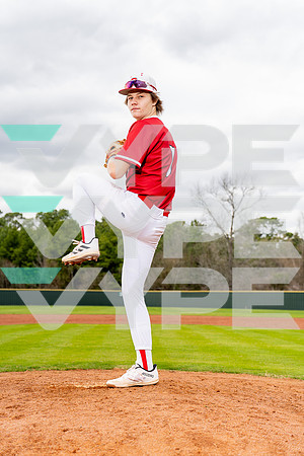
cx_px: 152
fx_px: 659
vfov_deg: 38.2
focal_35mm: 52
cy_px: 228
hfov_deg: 26.0
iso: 100
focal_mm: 52
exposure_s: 1/250
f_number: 4
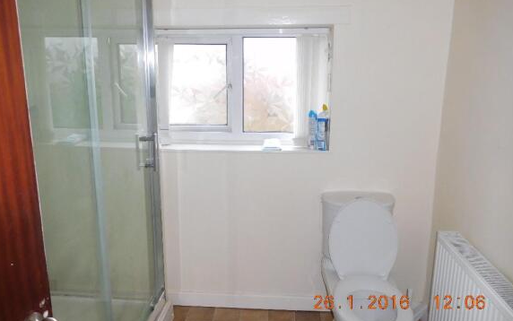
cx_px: 257
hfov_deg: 68.4
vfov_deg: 46.0
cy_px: 147
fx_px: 378
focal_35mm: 27
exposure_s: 1/30
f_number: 3.4
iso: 220
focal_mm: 4.5
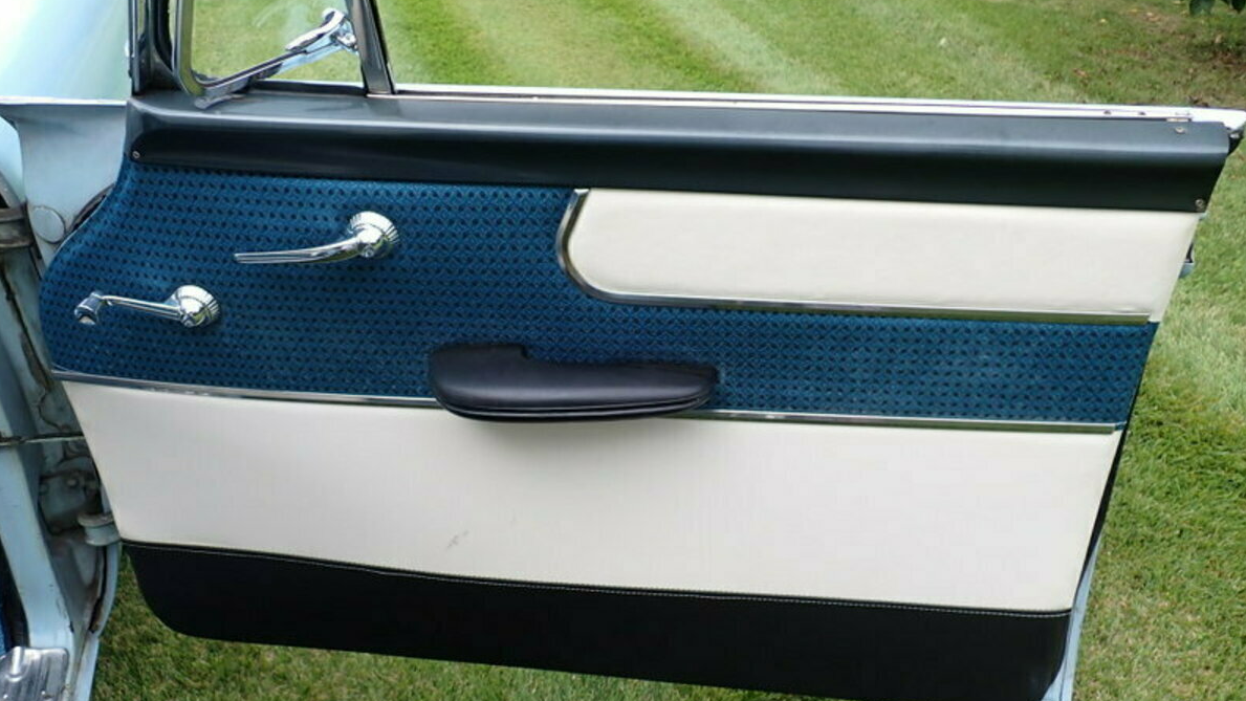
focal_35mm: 33
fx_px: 1090
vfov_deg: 35.4
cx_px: 624
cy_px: 439
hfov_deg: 59.5
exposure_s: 1/100
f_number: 3.2
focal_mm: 5.4
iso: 100
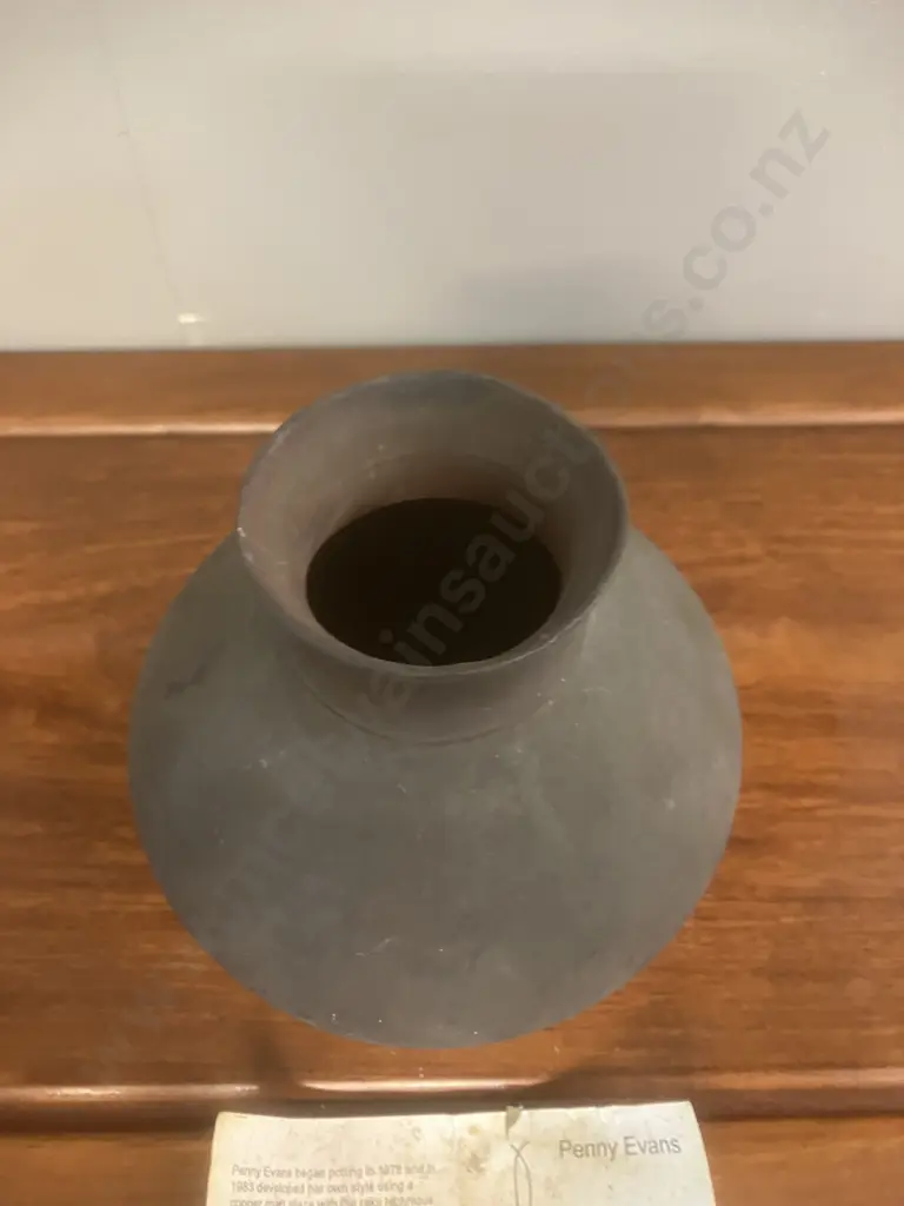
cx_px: 452
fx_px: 975
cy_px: 603
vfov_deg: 63.4
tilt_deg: -55.4
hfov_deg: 49.7
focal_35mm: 28
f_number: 1.8
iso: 400
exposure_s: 1/33
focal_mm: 3.99
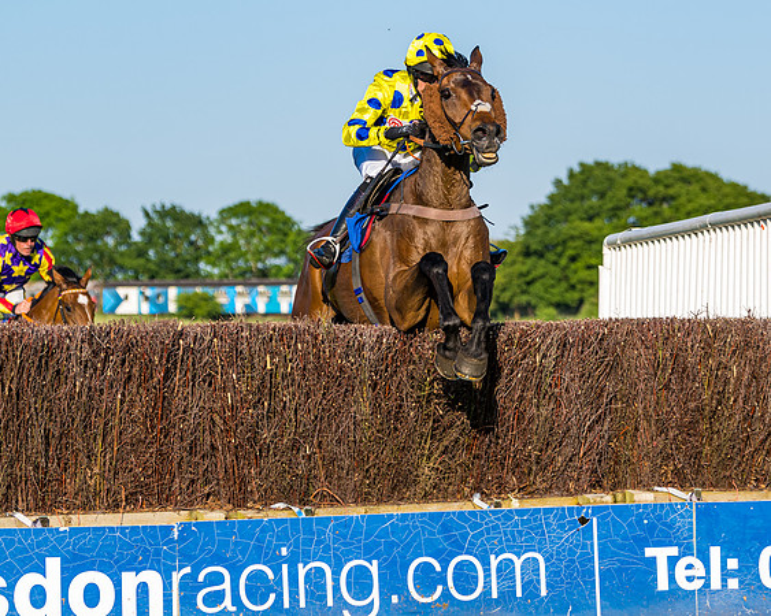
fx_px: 4549
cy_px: 286
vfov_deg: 7.8
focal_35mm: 199
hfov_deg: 9.7
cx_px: 444
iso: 200
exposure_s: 1/1250
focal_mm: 110
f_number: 4
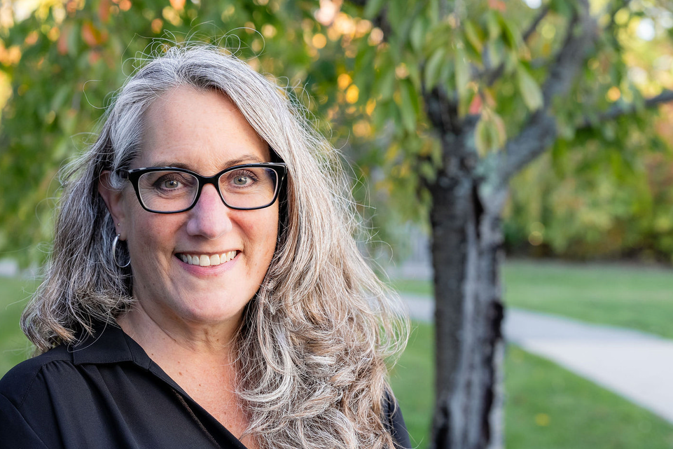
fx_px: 1253
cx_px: 201
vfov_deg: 20.3
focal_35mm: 67
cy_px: 200
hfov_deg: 29.8
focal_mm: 46
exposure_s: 1/250
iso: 250
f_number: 3.5
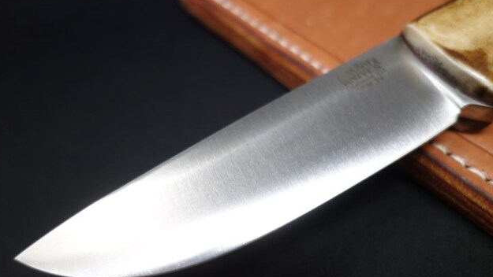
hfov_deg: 64.3
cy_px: 158
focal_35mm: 30
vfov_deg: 38.9
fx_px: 392
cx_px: 241
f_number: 2
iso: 125
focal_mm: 10.4
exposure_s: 1/100
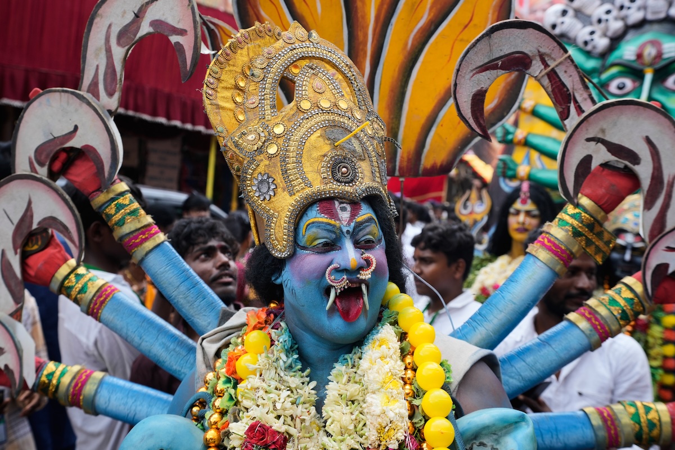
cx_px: 338
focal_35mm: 35
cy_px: 225
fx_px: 656
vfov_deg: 37.9
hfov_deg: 54.4
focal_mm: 35
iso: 320
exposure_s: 1/640
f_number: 4
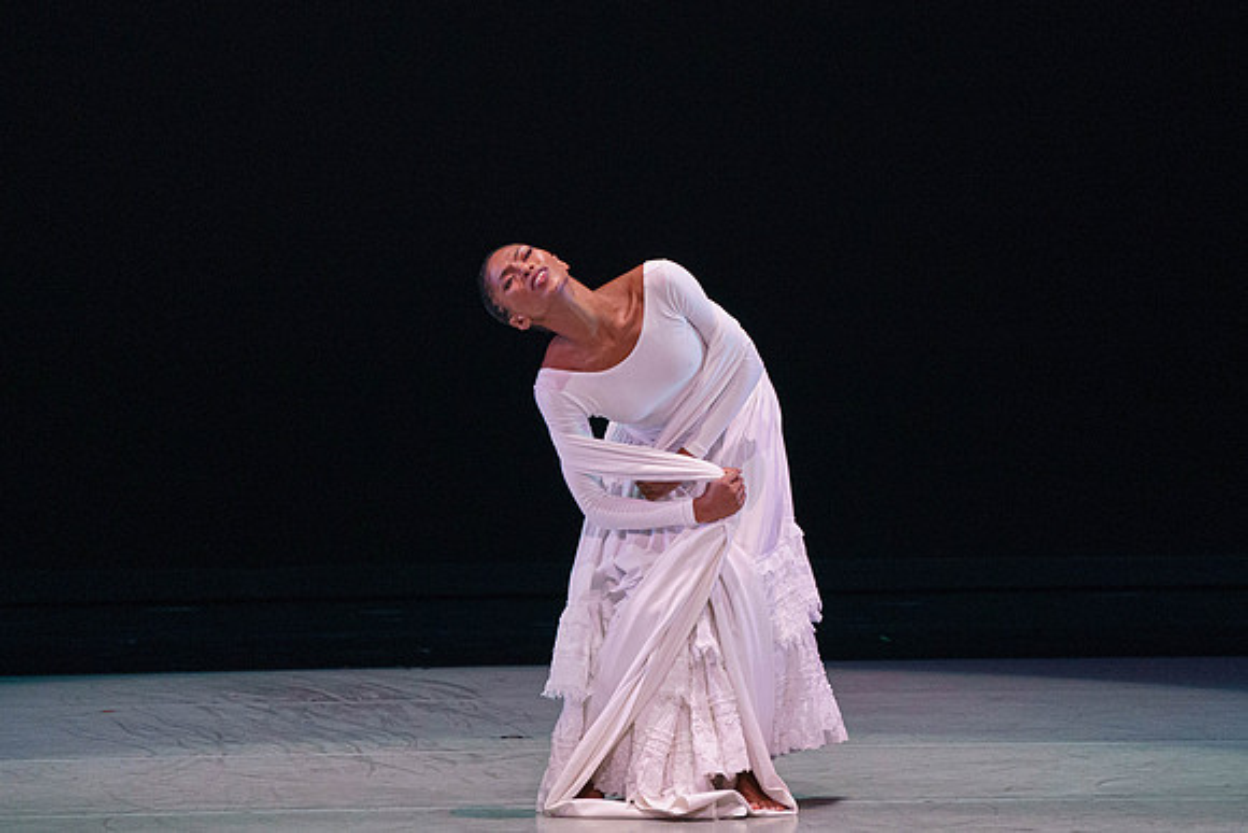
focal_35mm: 522
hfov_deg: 3.9
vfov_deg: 2.6
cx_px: 742
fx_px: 18098
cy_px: 368
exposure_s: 1/400
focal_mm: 400
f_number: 6.3
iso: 5000
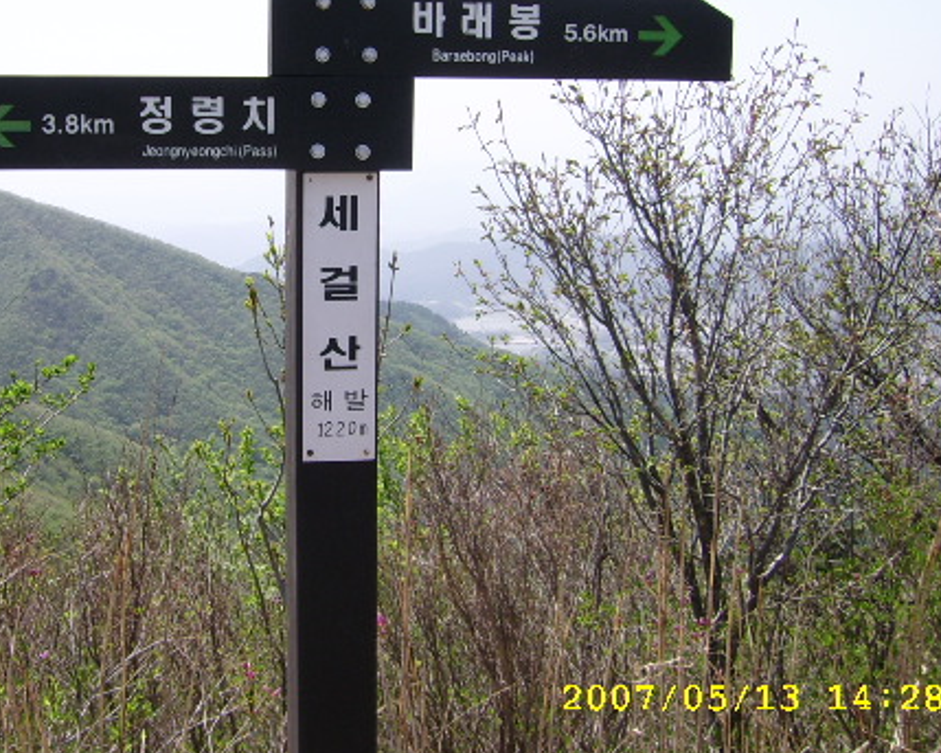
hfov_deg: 36.3
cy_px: 239
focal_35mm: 51
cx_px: 307
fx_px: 1420
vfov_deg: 29.4
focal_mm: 5.95
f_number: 5.8
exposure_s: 1/229
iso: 50
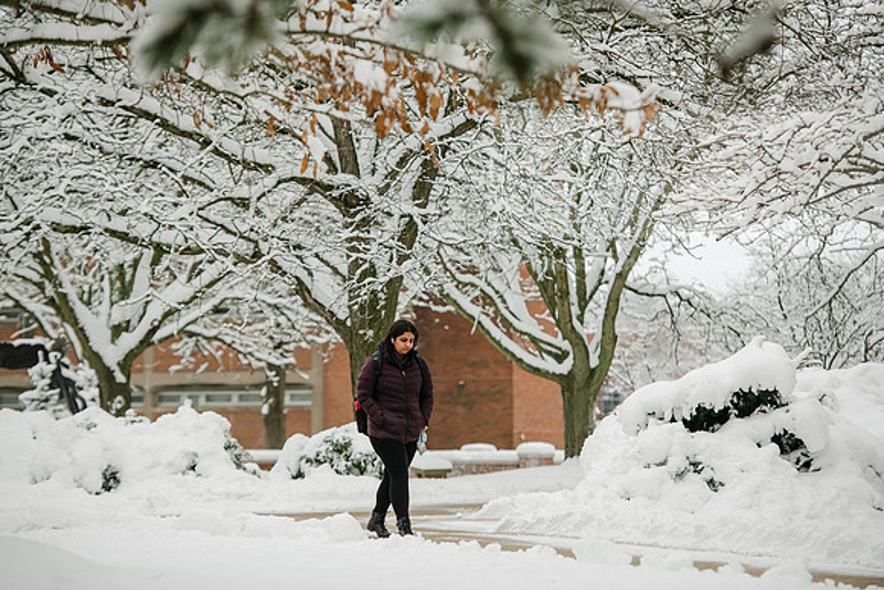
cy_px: 295
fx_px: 3316
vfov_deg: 10.2
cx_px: 442
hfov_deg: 15.2
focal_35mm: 135
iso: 200
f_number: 3.5
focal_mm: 135
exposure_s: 1/400
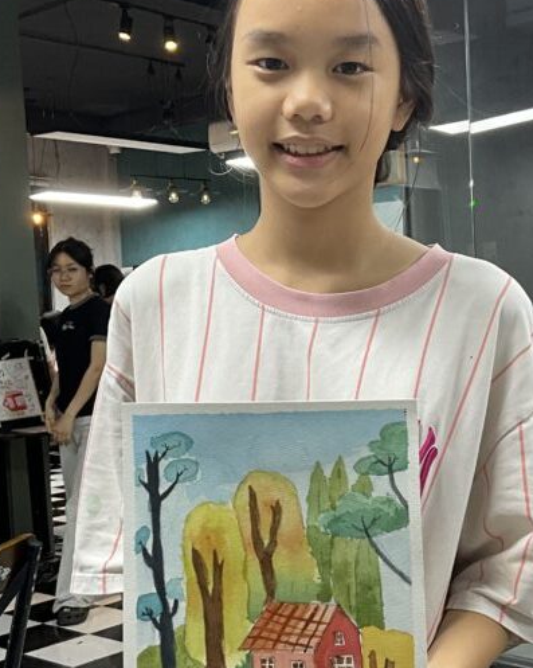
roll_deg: +2.3
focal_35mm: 57
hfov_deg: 26.6
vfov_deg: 33.0
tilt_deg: -2.3
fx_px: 1125
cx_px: 311
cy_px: 372
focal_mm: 3
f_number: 1.8
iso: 50
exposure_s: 1/50
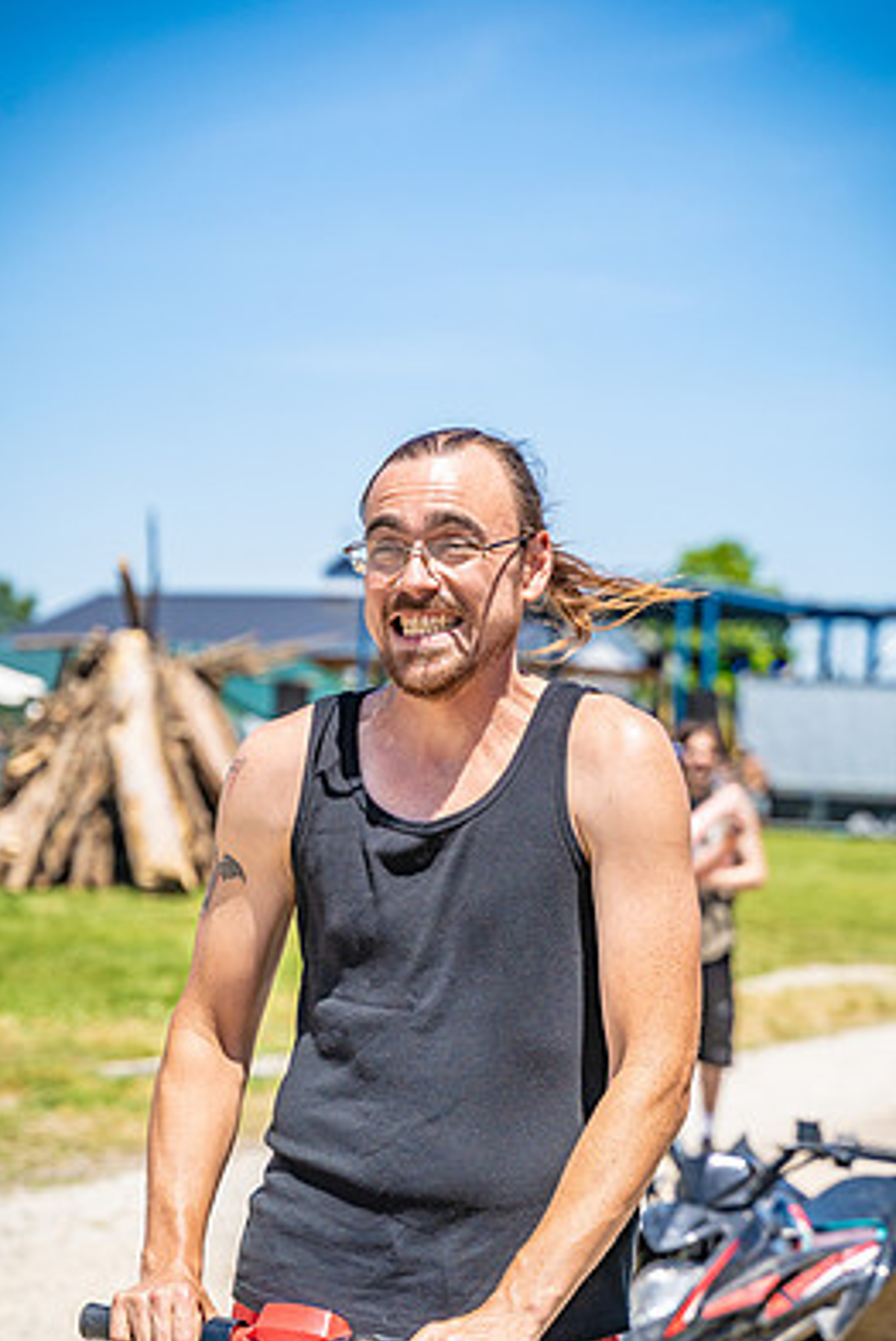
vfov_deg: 23.6
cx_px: 455
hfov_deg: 15.9
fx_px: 3205
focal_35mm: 86
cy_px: 759
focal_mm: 75
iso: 100
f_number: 4.5
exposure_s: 1/2500
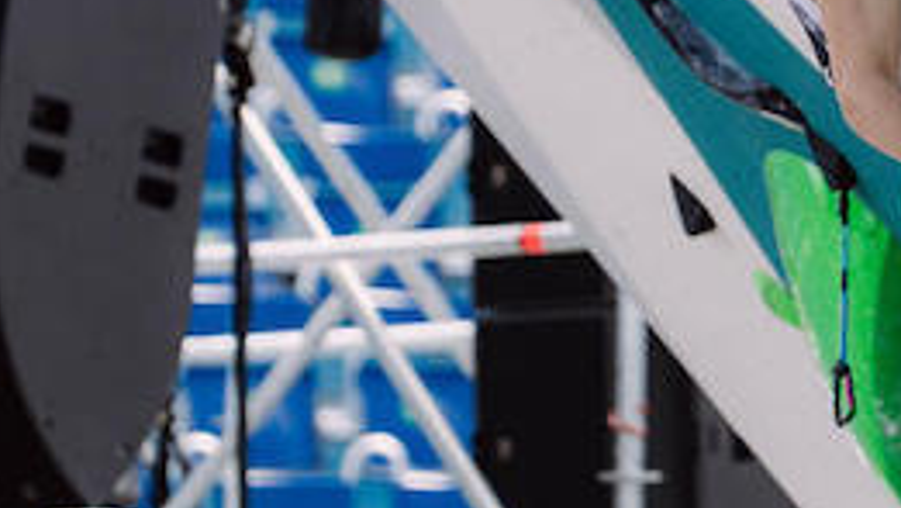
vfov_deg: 1.6
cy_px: -135
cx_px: 846
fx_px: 18736
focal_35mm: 784
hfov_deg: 2.8
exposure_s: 1/1600
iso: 400
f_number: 3.2
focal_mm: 200
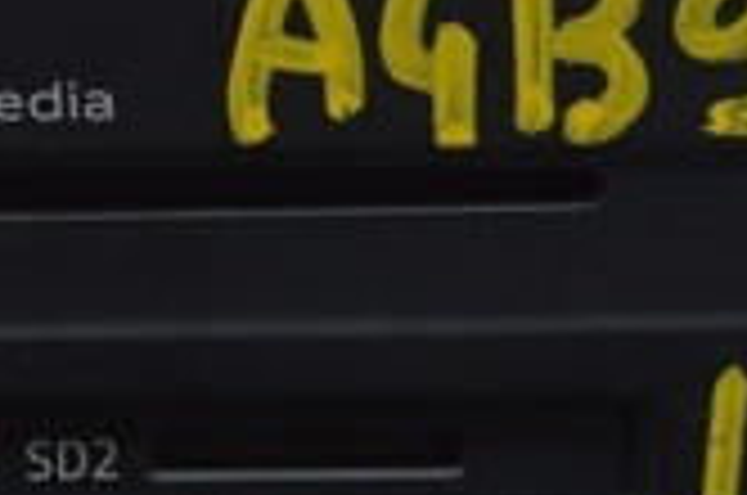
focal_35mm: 174
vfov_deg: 7.9
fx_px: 3604
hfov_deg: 11.7
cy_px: 151
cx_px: -76
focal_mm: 30
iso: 400
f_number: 5.6
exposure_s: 1/40
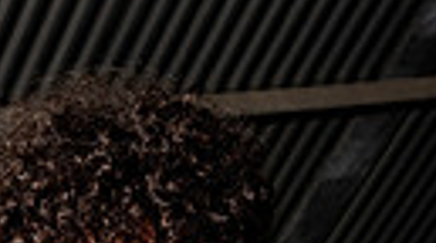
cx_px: 24
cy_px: 726
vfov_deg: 6.1
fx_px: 2112
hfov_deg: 11.7
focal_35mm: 183
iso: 100
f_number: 8
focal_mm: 50
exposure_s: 1/250
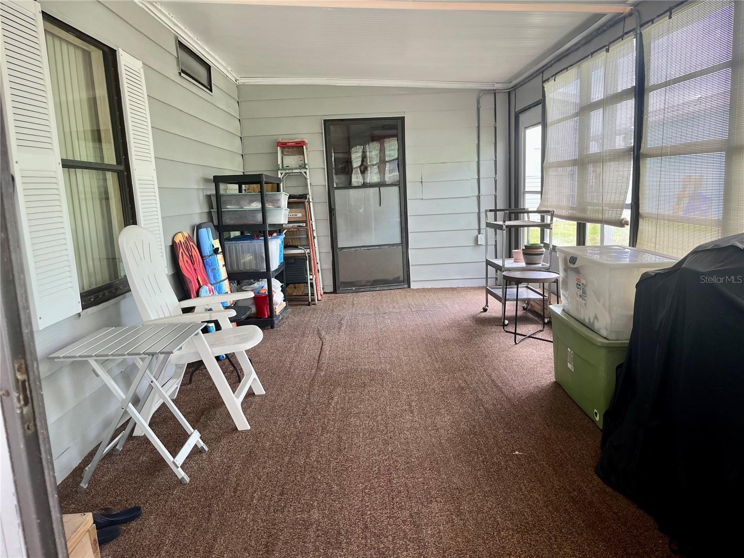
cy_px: 279
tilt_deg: -9.8
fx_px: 559
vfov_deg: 53.1
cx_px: 372
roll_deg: +2.2
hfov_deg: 67.3
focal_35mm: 26
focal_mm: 5.1
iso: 125
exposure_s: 1/120
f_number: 1.6
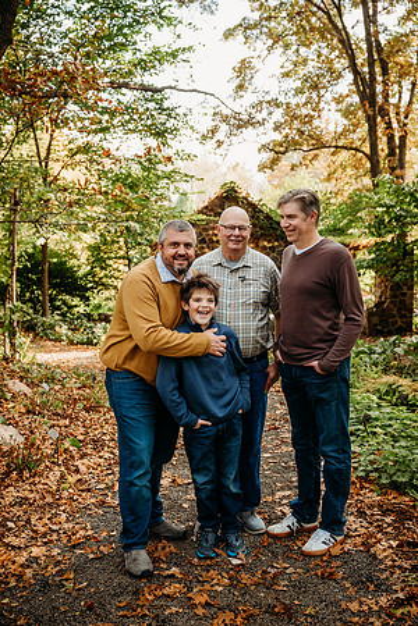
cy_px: 313
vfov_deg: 50.7
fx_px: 662
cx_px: 209
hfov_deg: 35.1
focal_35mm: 38
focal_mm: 38
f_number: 4
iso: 500
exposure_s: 1/320
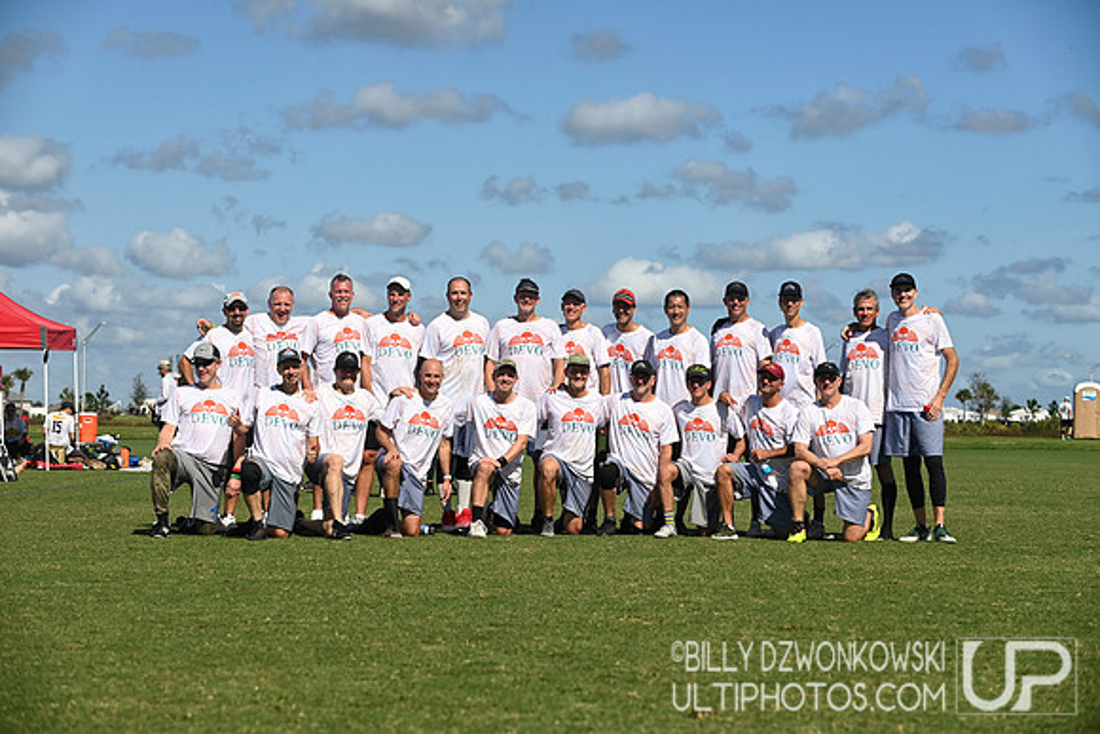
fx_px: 2995
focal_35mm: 98
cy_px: 367
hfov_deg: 20.8
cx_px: 550
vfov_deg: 14.0
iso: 160
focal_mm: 98
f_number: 5.6
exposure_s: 1/1600
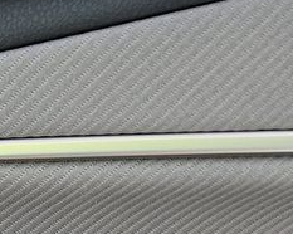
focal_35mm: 161
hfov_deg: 11.7
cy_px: 258
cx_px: 353
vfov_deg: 9.5
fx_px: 1395
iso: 50
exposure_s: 1/254
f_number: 1.8
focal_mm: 6.7
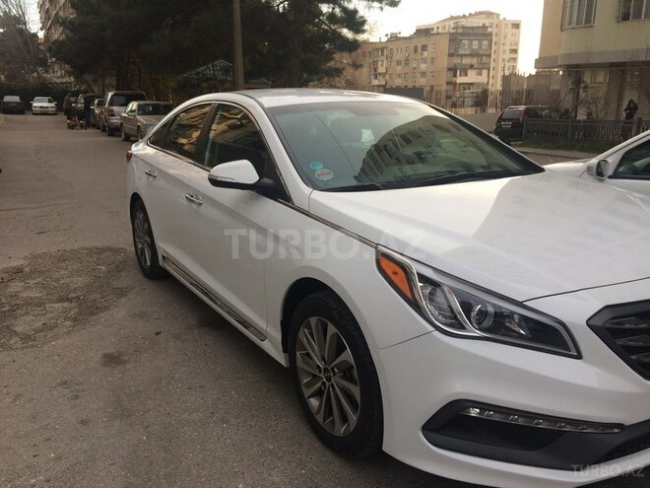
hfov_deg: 61.7
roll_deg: -0.4
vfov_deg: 48.2
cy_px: 244
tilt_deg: -16.7
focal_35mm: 29
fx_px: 545
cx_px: 325
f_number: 2.2
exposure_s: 1/124
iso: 32
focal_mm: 4.15
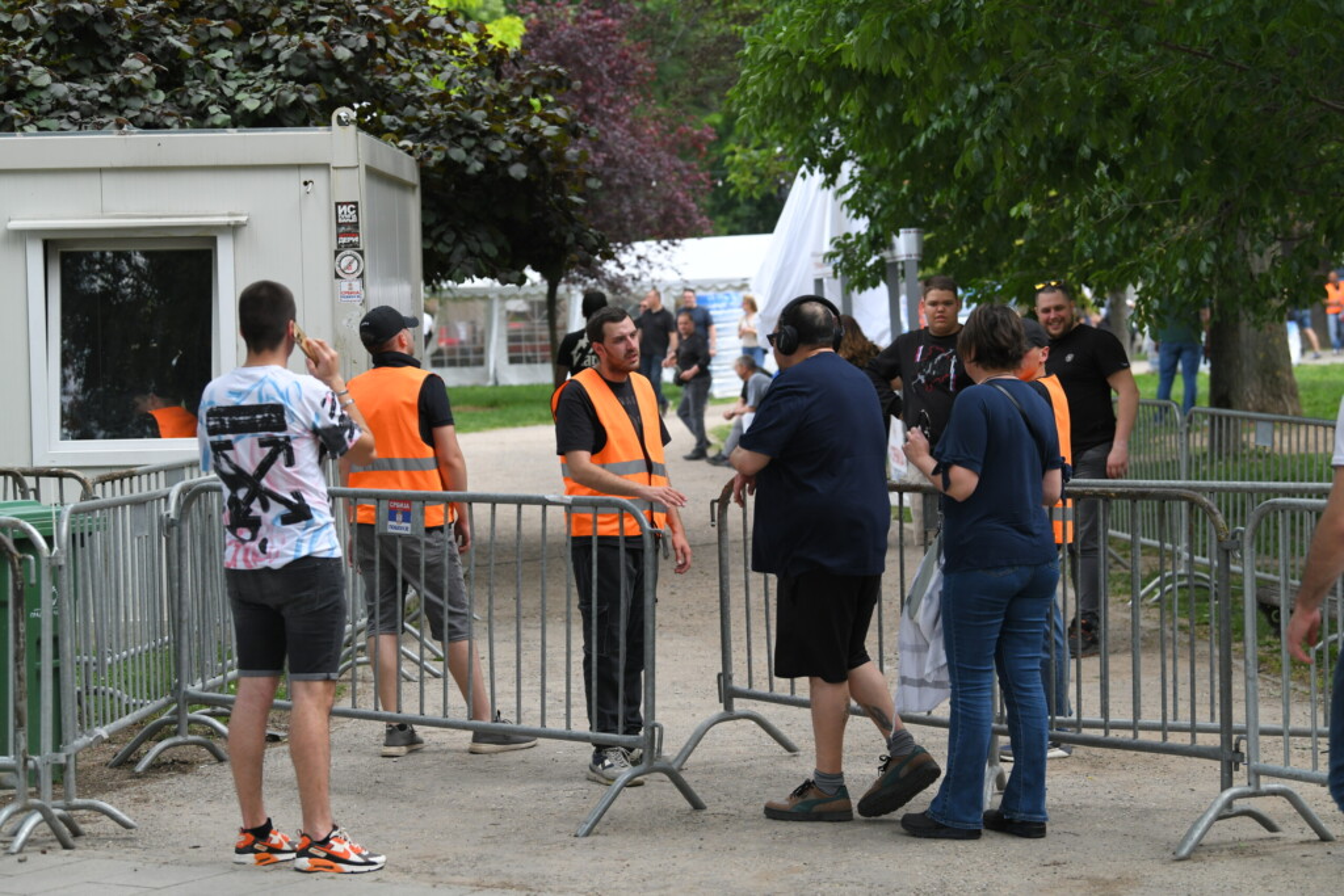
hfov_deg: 23.6
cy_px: 448
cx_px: 672
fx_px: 3211
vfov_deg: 15.9
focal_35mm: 86
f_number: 4
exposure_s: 1/1250
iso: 800
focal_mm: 86
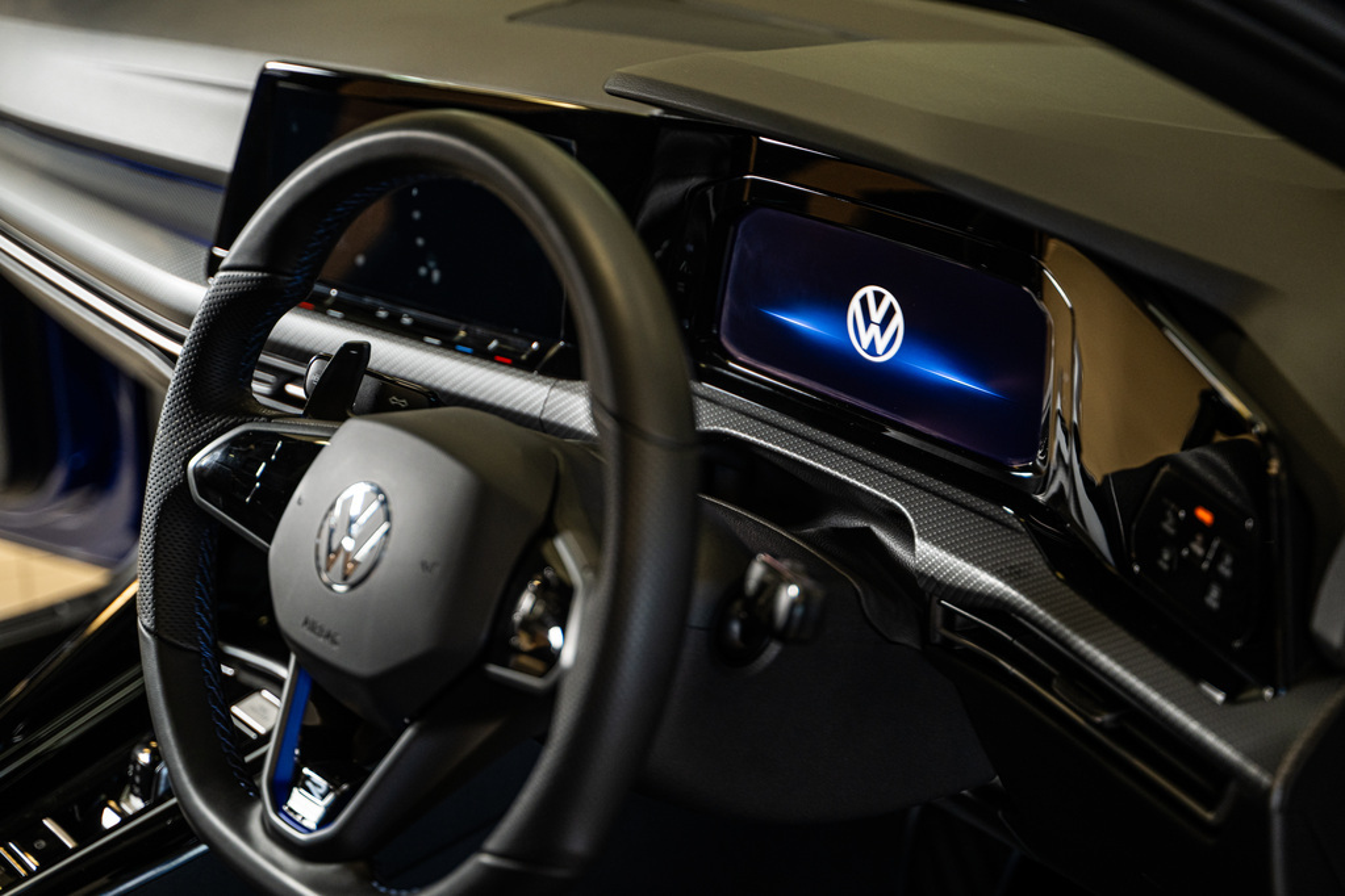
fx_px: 2167
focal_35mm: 58
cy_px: 448
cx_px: 672
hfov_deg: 34.5
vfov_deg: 23.4
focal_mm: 58
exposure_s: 1/200
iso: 800
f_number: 2.8
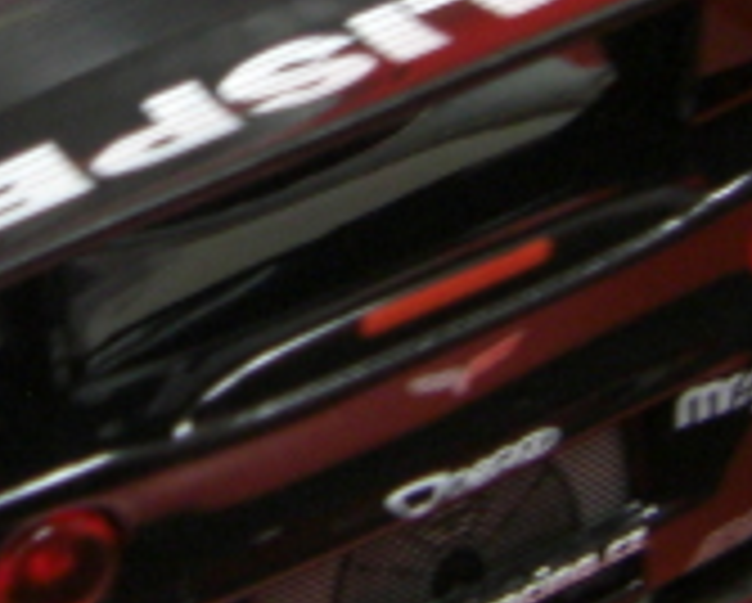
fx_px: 3164
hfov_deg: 13.4
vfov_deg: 10.9
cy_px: 122
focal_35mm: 142
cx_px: 32
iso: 200
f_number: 3.4
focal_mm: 6.3
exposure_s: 1/15
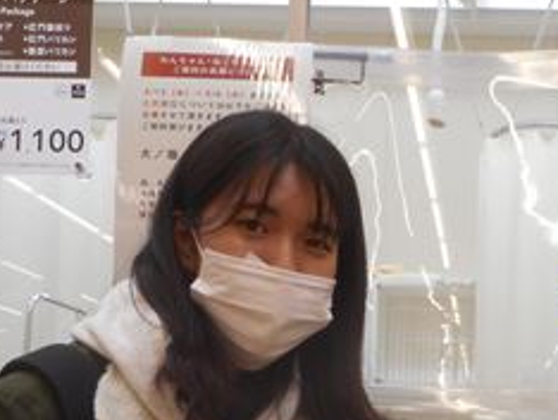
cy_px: 449
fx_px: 1033
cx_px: 470
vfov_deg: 21.9
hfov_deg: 29.3
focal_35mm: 64
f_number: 3.7
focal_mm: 4.5
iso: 180
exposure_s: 1/30
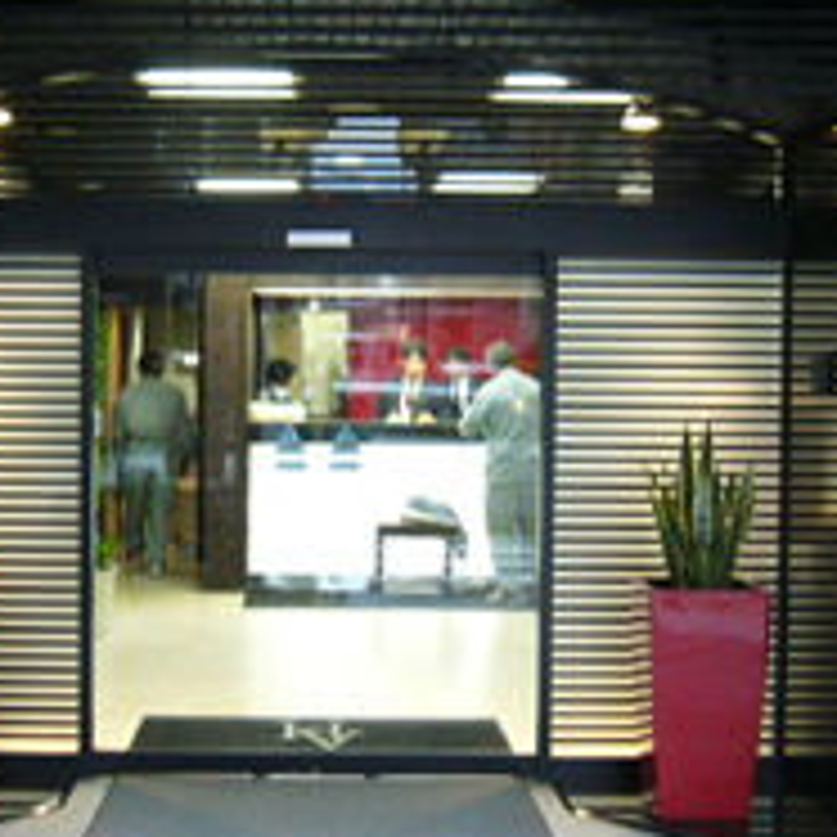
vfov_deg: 28.6
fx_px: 1641
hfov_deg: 28.5
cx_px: 310
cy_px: 396
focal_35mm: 60
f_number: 2.8
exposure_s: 1/10
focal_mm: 5.8
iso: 200
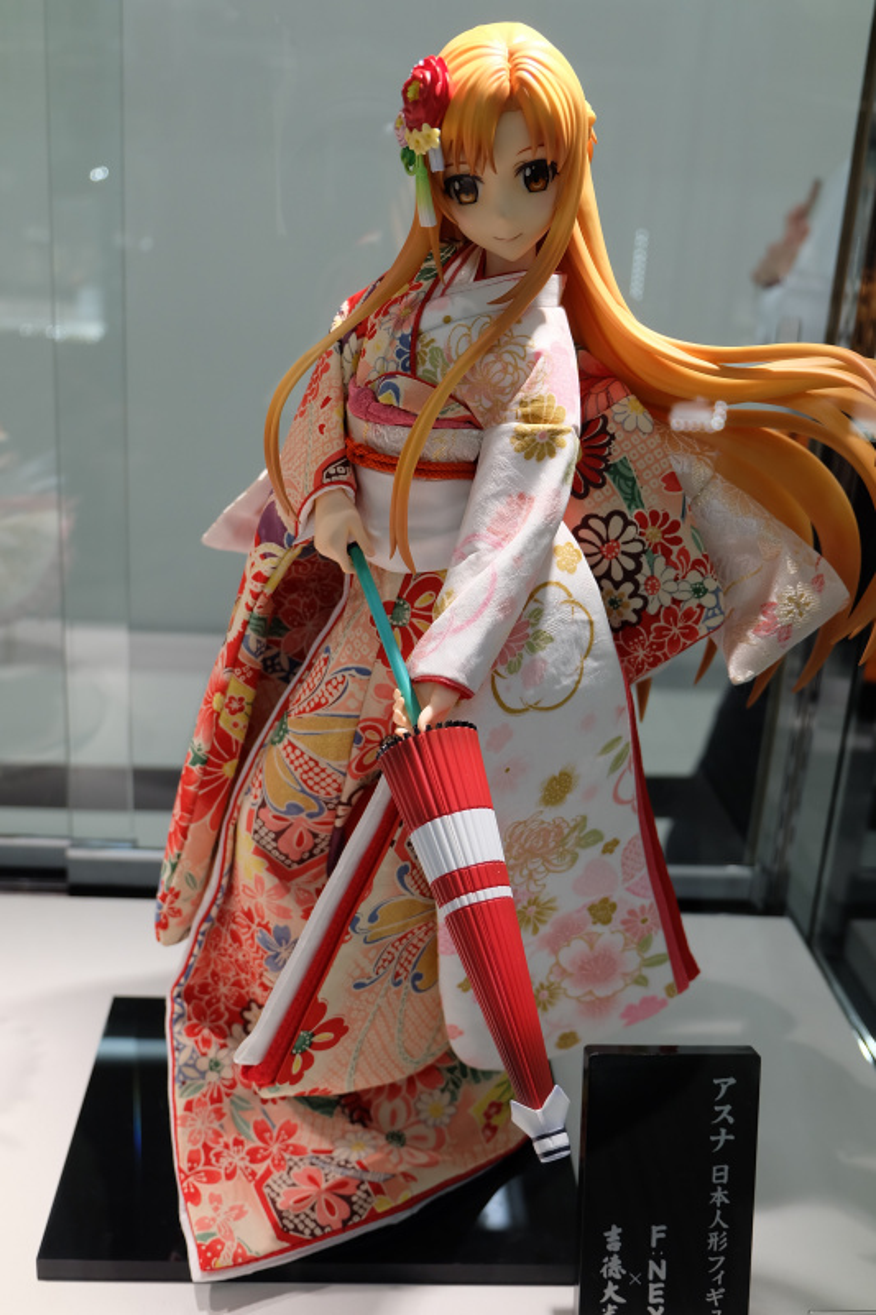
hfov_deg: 36.9
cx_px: 438
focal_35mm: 36
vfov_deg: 53.1
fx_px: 1314
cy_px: 658
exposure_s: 1/125
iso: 400
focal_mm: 24.3
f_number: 4.2
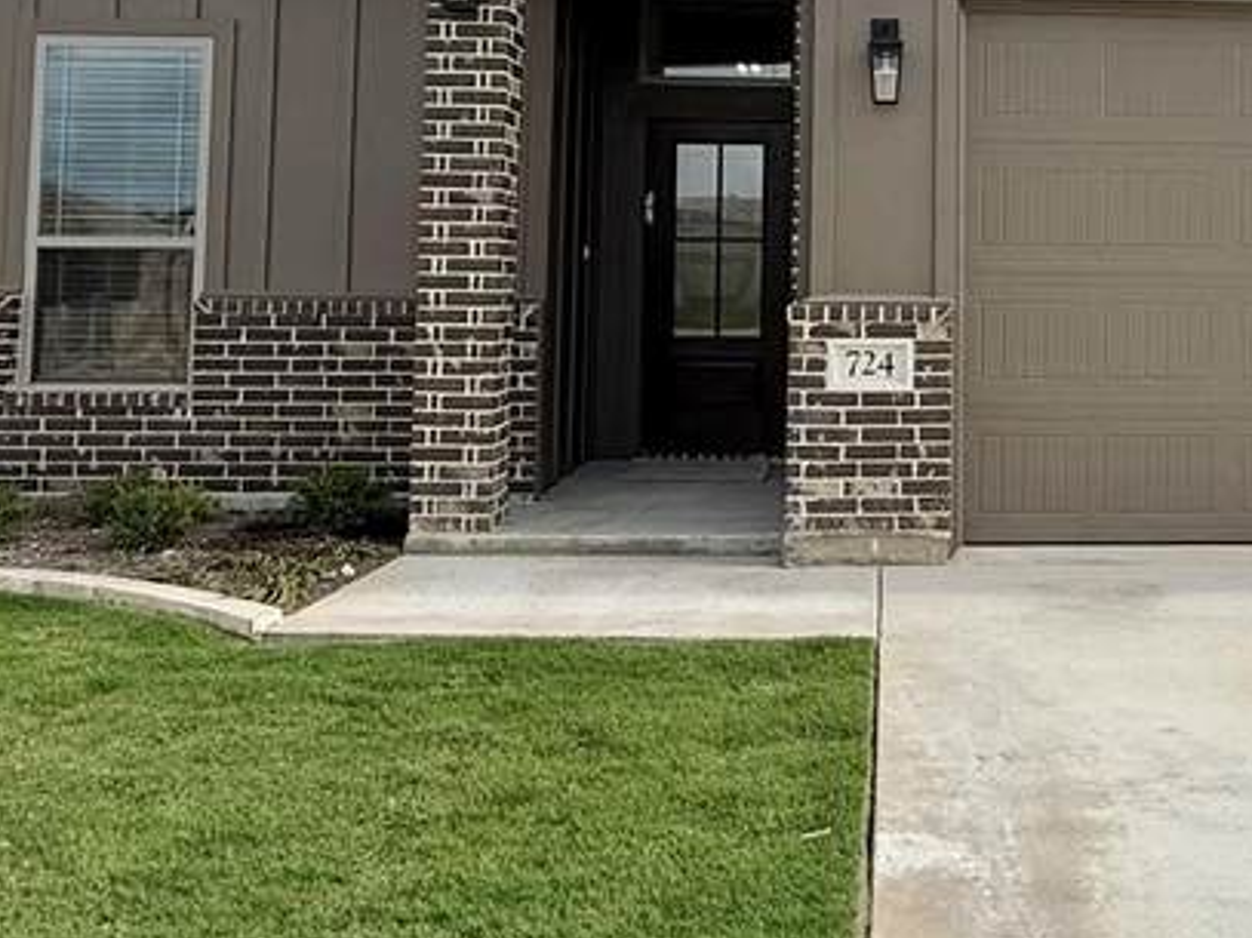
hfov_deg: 41.4
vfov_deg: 31.8
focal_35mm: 44
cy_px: 166
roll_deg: -1.1
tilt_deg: +5.0
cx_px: 972
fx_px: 1591
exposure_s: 1/1464
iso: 64
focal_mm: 2.22
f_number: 2.2
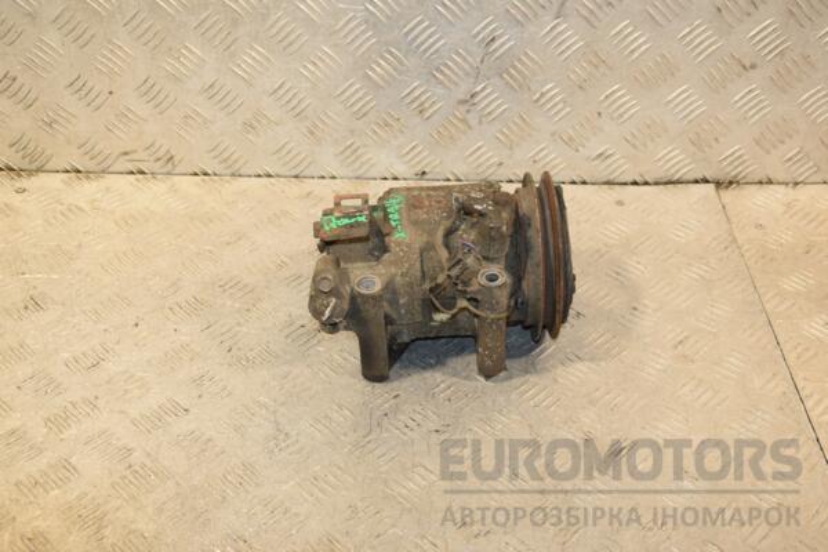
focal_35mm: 48
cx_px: 414
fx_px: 1104
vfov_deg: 28.1
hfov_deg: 41.1
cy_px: 276
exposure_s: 1/200
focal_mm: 32
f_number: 6.3
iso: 800
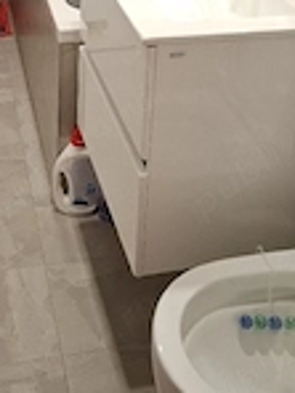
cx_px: 125
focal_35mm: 62
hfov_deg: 23.6
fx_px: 704
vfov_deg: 28.7
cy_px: -24
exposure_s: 1/50
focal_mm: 5.54
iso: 320
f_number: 1.8
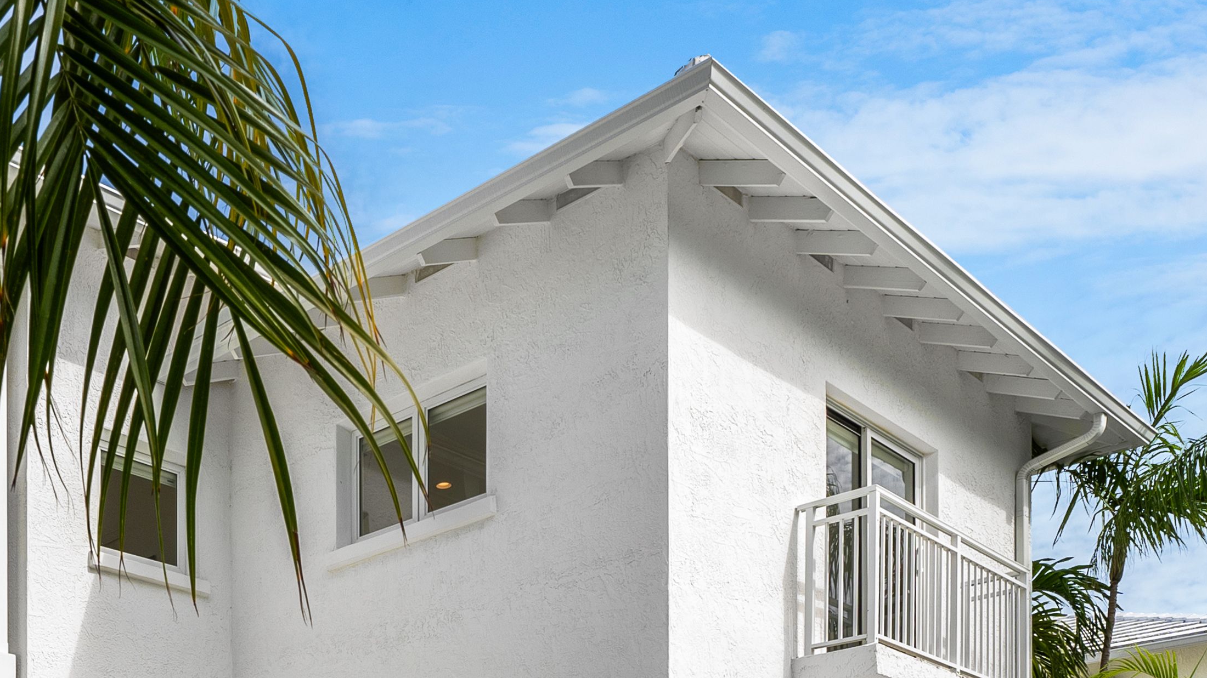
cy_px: 818
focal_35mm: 43
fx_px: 1362
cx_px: 315
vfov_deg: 25.1
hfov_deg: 46.2
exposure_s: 1/160
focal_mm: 14.9
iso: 100
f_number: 11
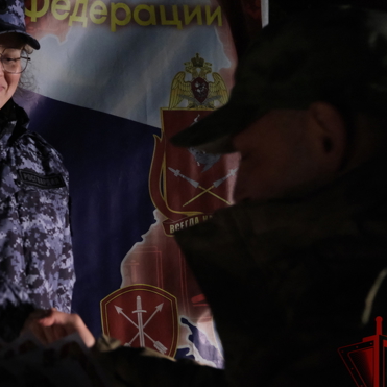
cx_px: 38
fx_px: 696
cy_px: 182
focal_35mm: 55
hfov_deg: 29.8
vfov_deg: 31.1
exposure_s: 1/40
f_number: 4
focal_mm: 21.2
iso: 6400
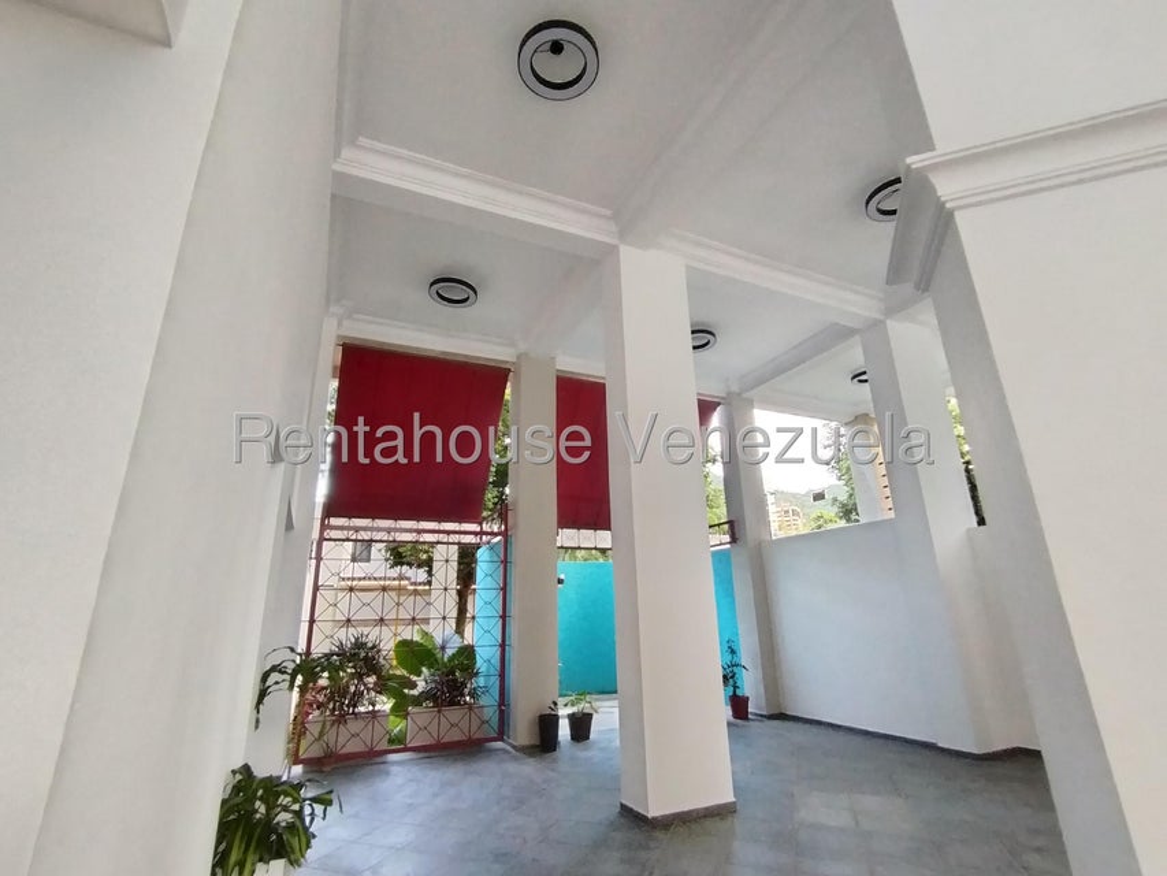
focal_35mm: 17
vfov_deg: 74.7
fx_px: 573
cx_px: 584
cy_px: 438
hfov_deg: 91.0
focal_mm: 1.42
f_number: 2.2
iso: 219
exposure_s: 1/33.3
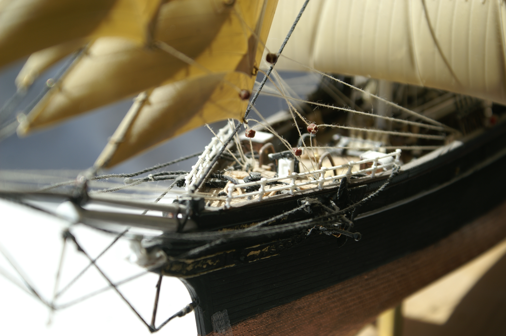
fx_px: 1475
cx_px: 253
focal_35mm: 105
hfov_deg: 19.5
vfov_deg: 13.0
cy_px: 168
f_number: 8
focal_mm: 70
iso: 100
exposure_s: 1/160
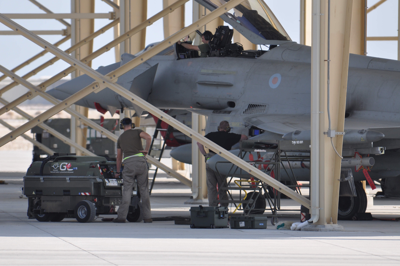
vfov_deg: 2.3
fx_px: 6659
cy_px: 133
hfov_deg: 3.4
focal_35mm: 600
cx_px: 200
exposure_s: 1/500
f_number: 5.6
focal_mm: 400
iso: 200
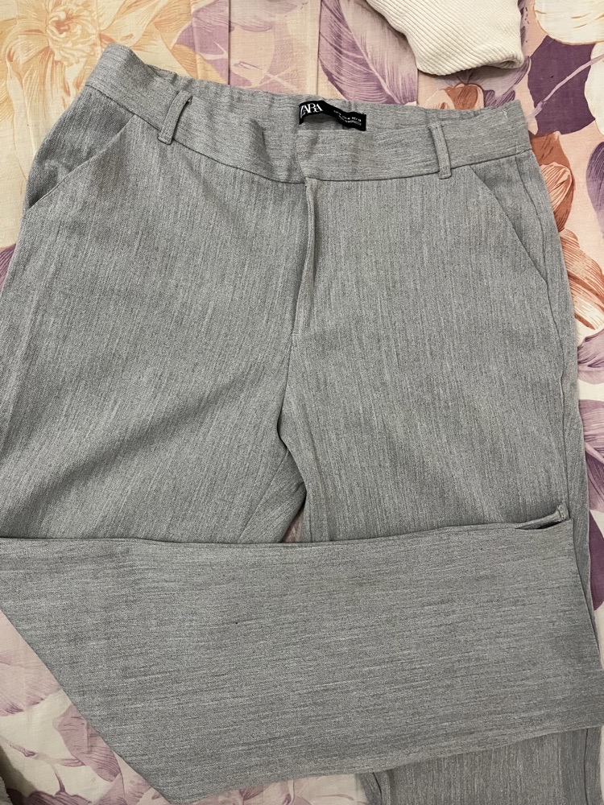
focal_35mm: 26
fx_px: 605
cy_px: 402
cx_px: 302
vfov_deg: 67.3
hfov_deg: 53.1
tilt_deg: -79.0
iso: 400
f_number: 1.6
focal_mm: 5.1
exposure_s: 1/50
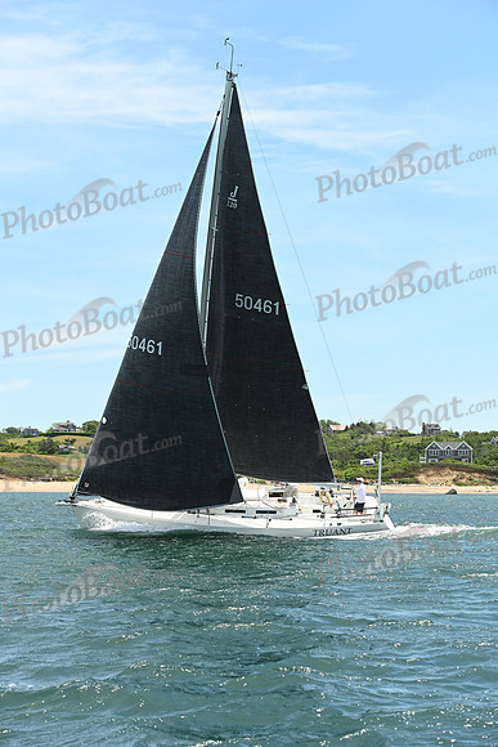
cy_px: 374
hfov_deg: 19.5
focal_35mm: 70
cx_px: 249
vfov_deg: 28.8
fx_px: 1452
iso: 320
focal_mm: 70
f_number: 5.6
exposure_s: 1/1000
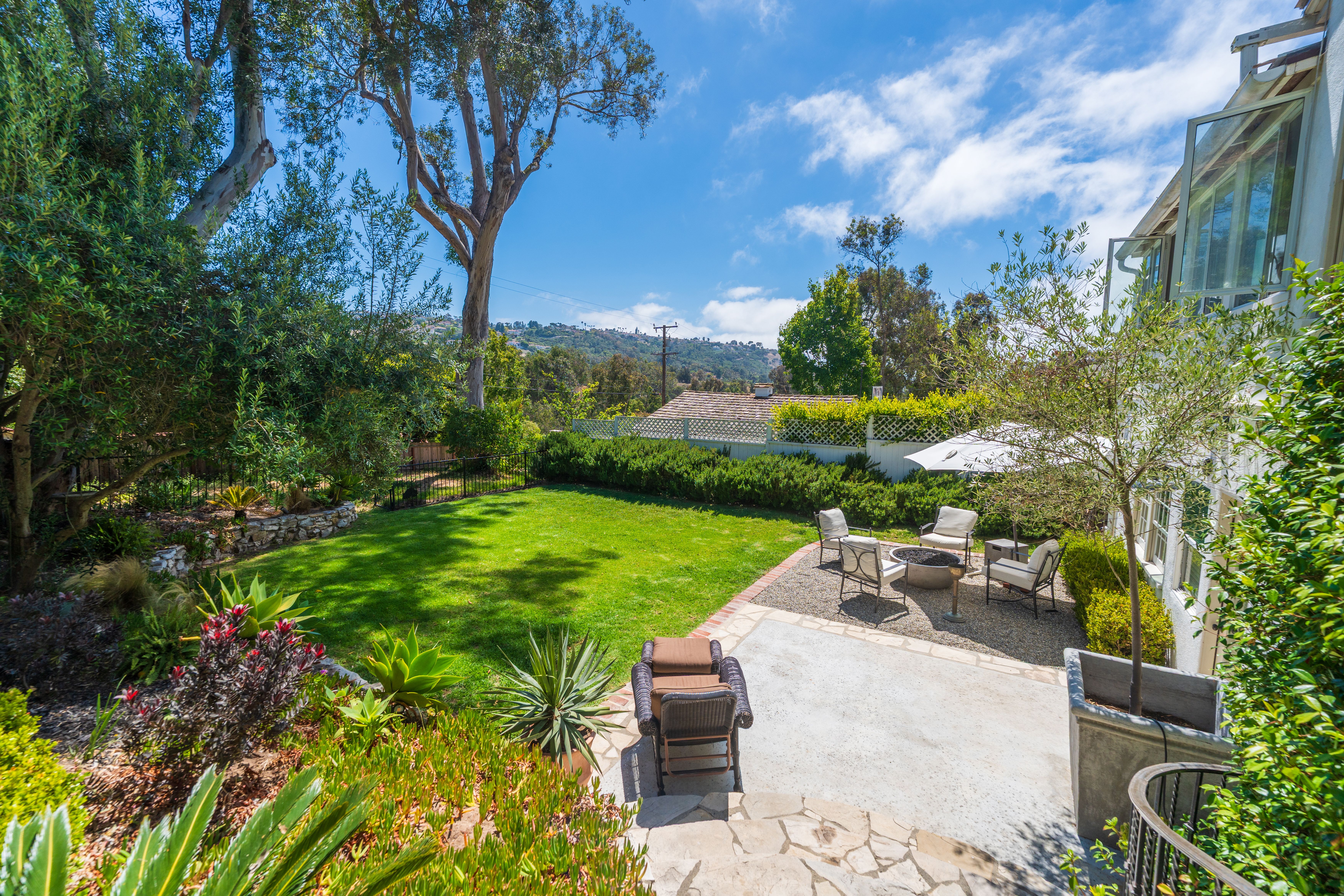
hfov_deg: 104.3
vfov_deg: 81.2
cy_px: 448
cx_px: 672
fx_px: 523
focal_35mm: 14
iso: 100
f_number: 7.1
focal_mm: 14
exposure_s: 1/500
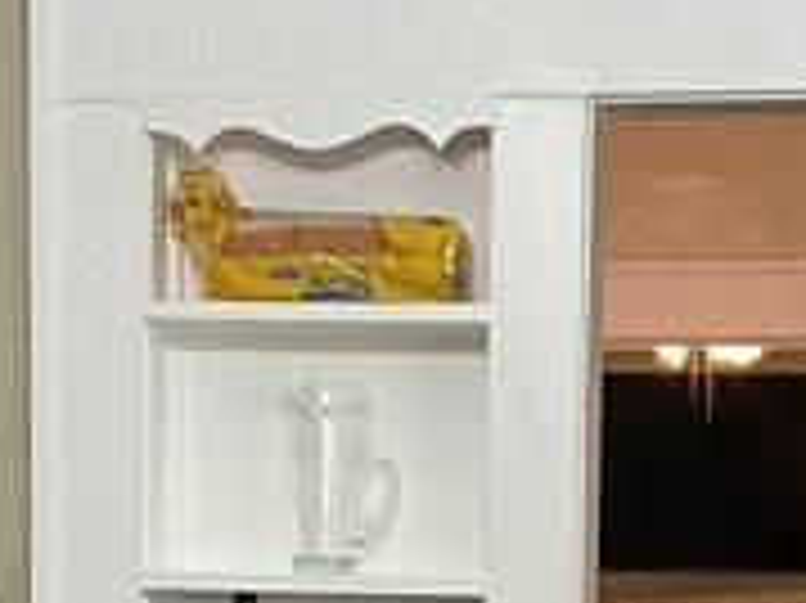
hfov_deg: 11.9
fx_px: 3863
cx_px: 329
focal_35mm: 166
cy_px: 1107
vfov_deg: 8.6
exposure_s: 1/60
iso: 125
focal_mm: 3
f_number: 1.8
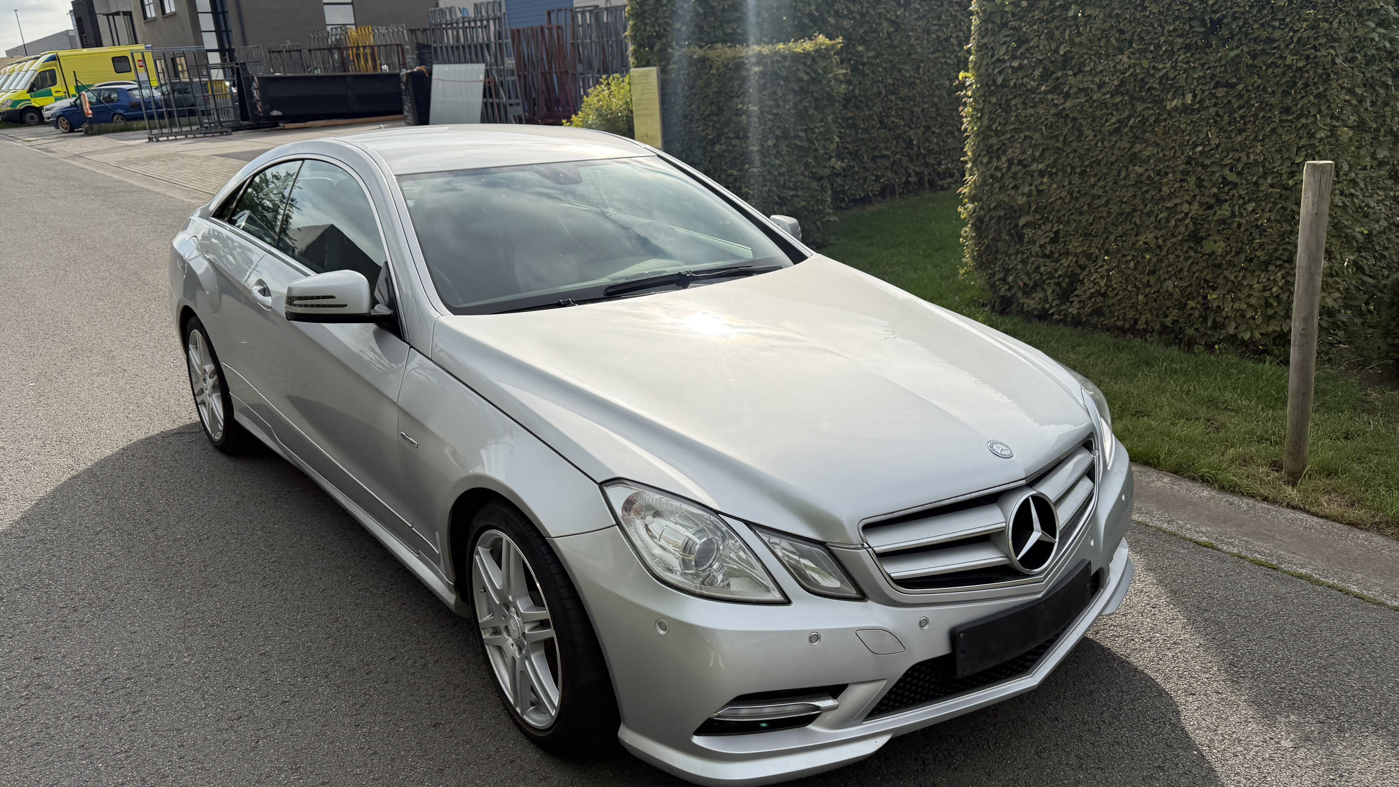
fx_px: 1002
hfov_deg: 69.9
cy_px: 429
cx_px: 688
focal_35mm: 27
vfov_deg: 42.9
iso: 100
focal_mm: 6.76
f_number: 1.78
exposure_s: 1/5319
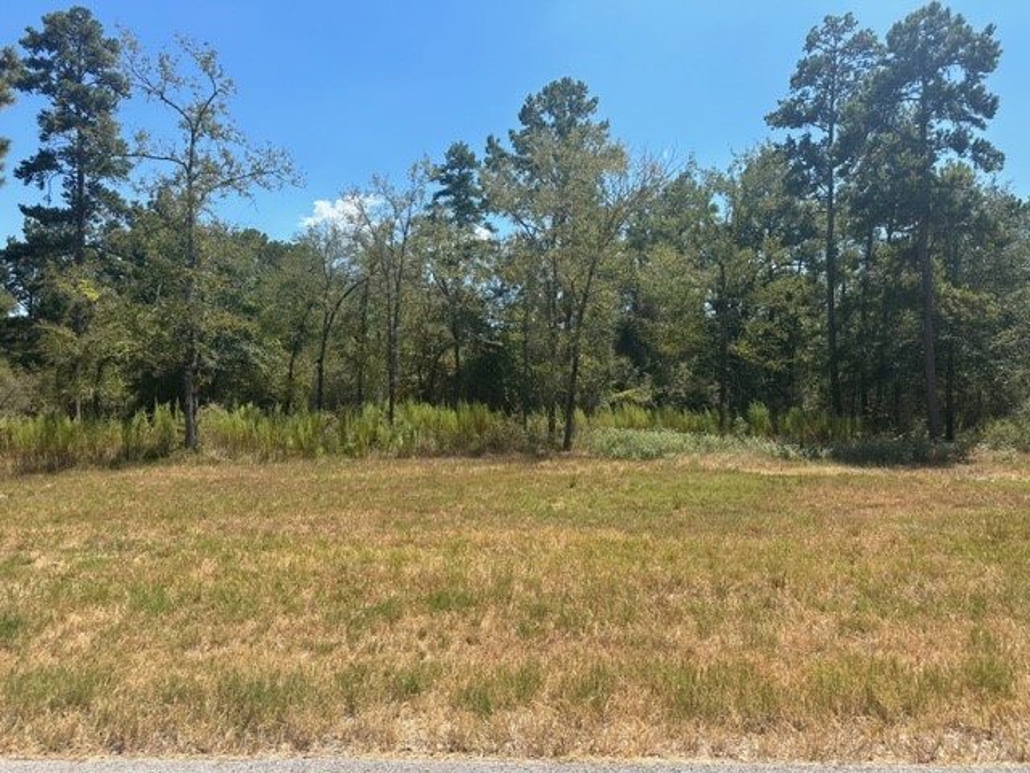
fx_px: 714
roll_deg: -0.7
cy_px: 386
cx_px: 515
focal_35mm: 24
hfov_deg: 71.6
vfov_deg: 56.8
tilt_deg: -0.1
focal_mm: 6.86
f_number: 1.78
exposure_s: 1/3597
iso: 80
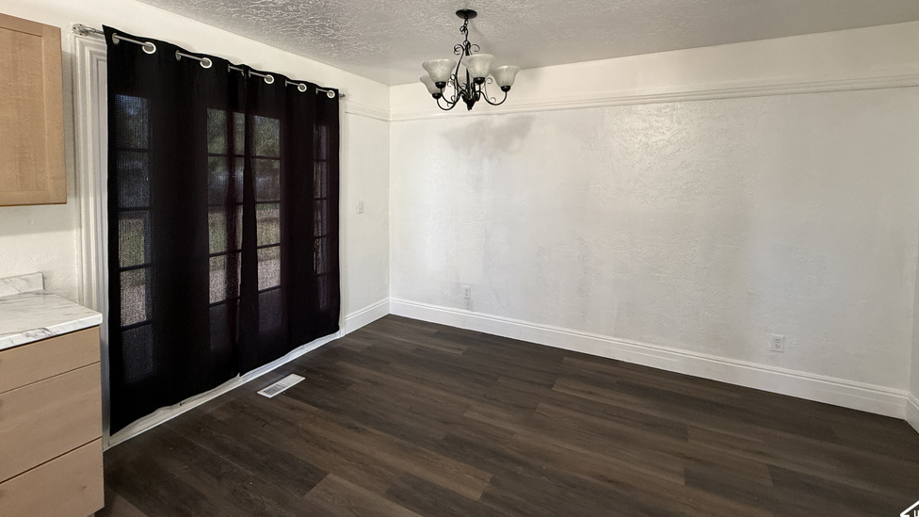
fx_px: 390
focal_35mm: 16
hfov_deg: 99.3
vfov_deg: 66.1
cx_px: 480
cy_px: 193
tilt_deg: -2.3
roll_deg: -0.8
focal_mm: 2.22
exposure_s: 1/60
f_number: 2.2
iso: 200
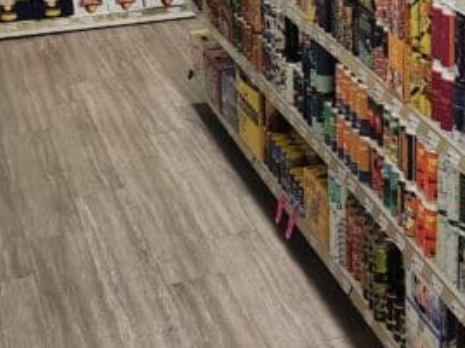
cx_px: 678
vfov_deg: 16.5
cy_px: 19
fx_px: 1182
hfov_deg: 19.6
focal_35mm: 88
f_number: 1.8
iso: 160
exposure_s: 1/120
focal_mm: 6.4
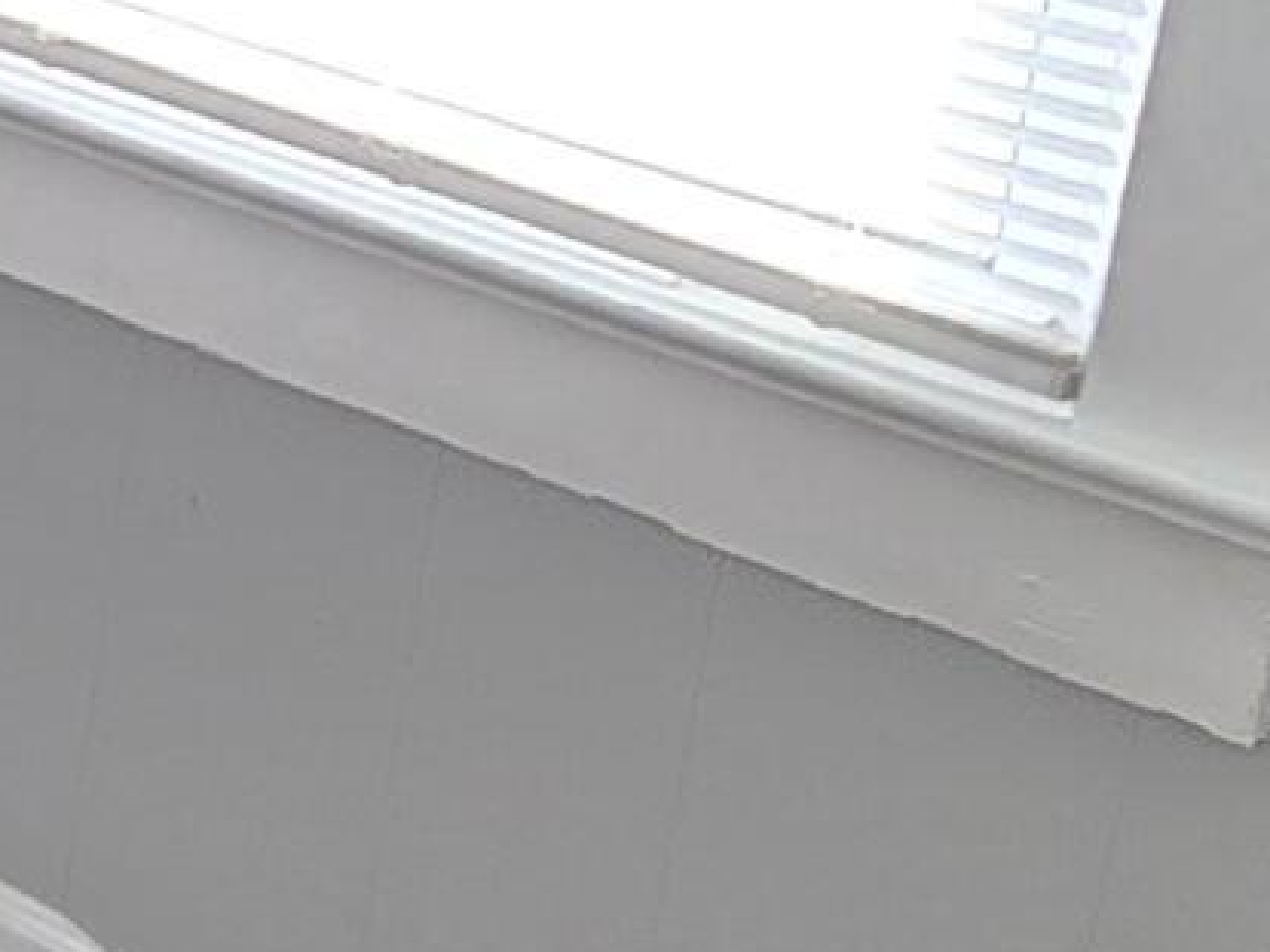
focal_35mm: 94
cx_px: -1802
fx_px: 3448
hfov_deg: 14.1
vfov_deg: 15.0
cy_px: -291
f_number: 2.2
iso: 200
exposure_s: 1/60
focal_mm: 2.2
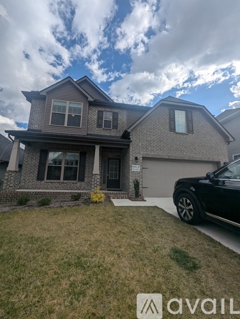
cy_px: 160
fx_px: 120
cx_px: 120
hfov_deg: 90.0
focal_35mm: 13
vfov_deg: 106.1
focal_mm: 1.95
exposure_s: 1/2994
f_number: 2.2
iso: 48
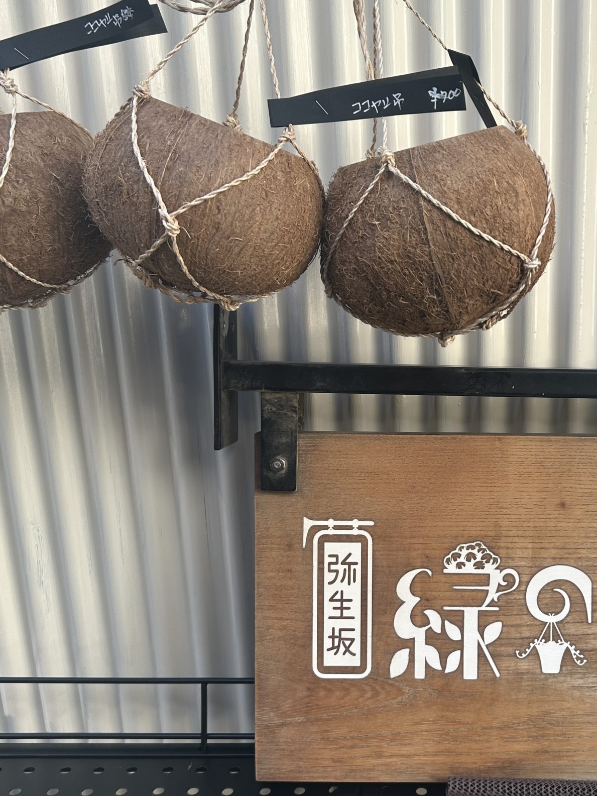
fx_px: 966
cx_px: 436
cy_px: 437
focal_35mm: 42
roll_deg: +0.9
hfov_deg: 33.8
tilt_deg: -19.1
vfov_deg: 44.7
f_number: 1.5
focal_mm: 5.7
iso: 40
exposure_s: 1/280
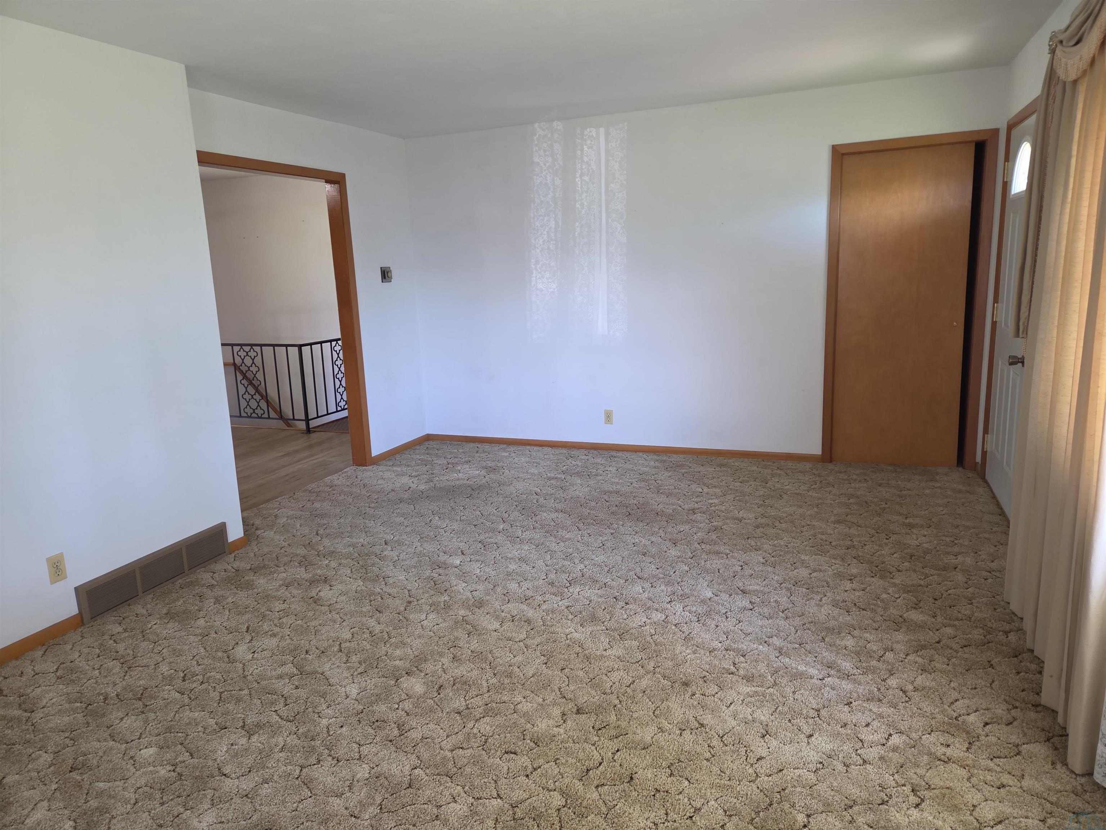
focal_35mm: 23
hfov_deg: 73.9
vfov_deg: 58.9
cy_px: 415
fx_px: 735
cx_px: 553
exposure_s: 1/120
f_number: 1.8
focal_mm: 5.4
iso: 400
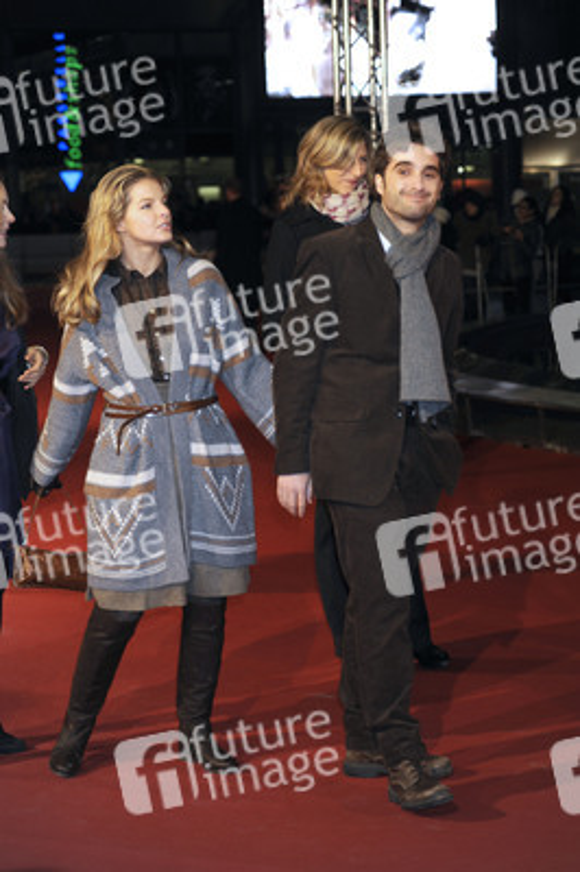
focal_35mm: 70
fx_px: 1694
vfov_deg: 28.9
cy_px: 436
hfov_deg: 19.4
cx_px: 290
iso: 640
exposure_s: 1/160
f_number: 4
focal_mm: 70
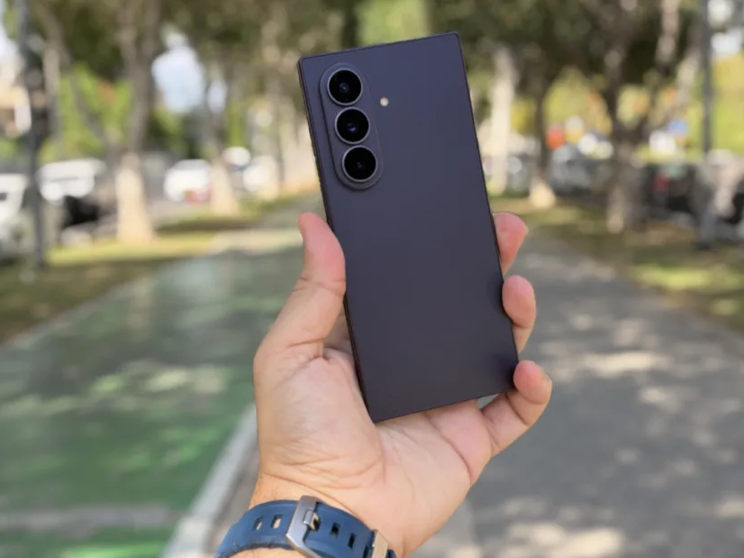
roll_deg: +1.7
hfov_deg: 38.2
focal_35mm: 50
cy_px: 279
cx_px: 384
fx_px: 1074
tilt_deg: -6.7
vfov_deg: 29.1
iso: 100
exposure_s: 1/193
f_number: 4
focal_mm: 6.93
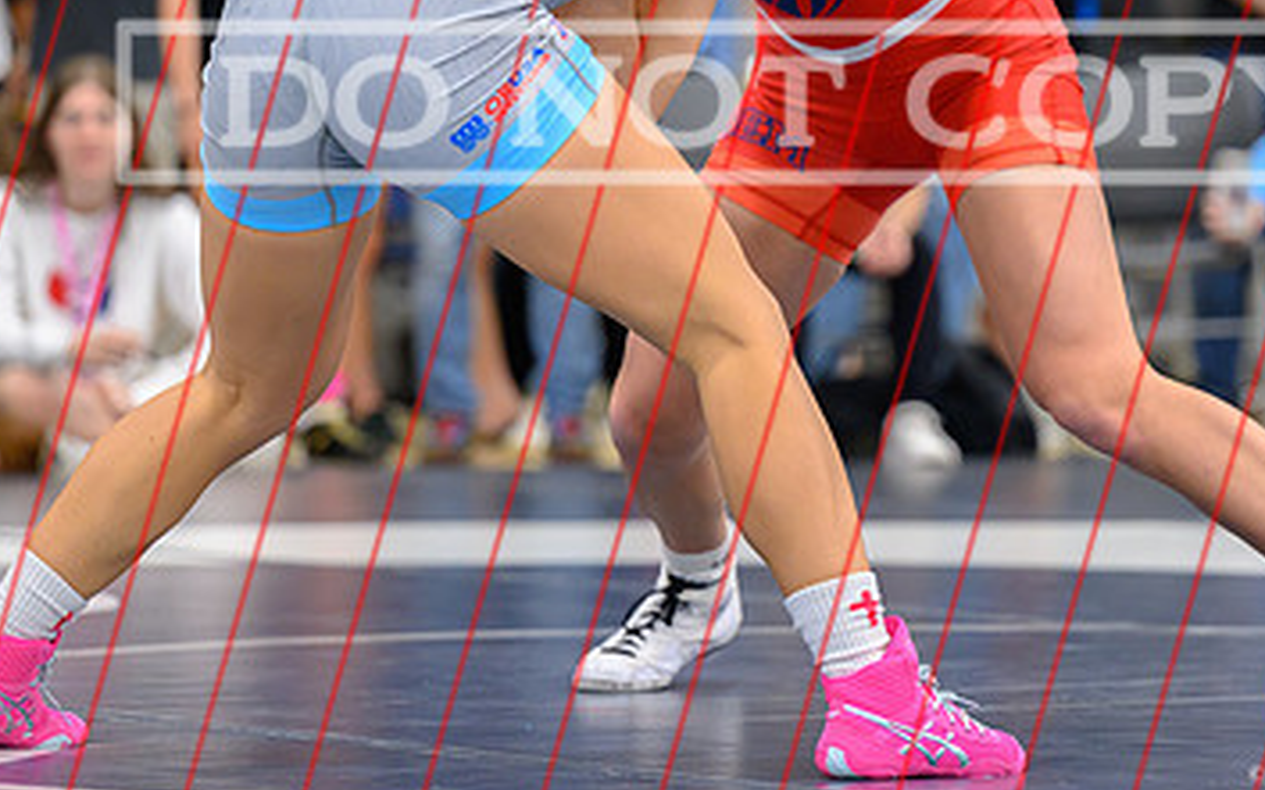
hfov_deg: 9.6
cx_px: 964
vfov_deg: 6.0
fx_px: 7479
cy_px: 164
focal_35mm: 217
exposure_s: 1/800
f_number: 2.8
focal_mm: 110
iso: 2200
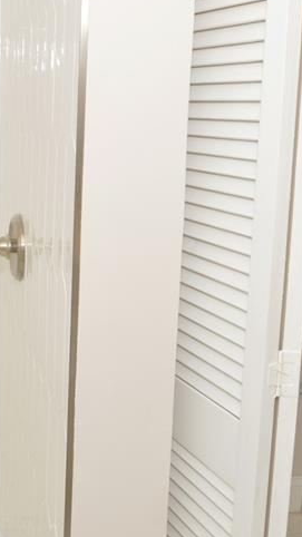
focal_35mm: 40
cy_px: 188
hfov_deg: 26.4
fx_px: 570
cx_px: -61
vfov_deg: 49.8
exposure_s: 1/80
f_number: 11
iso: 400
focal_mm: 12
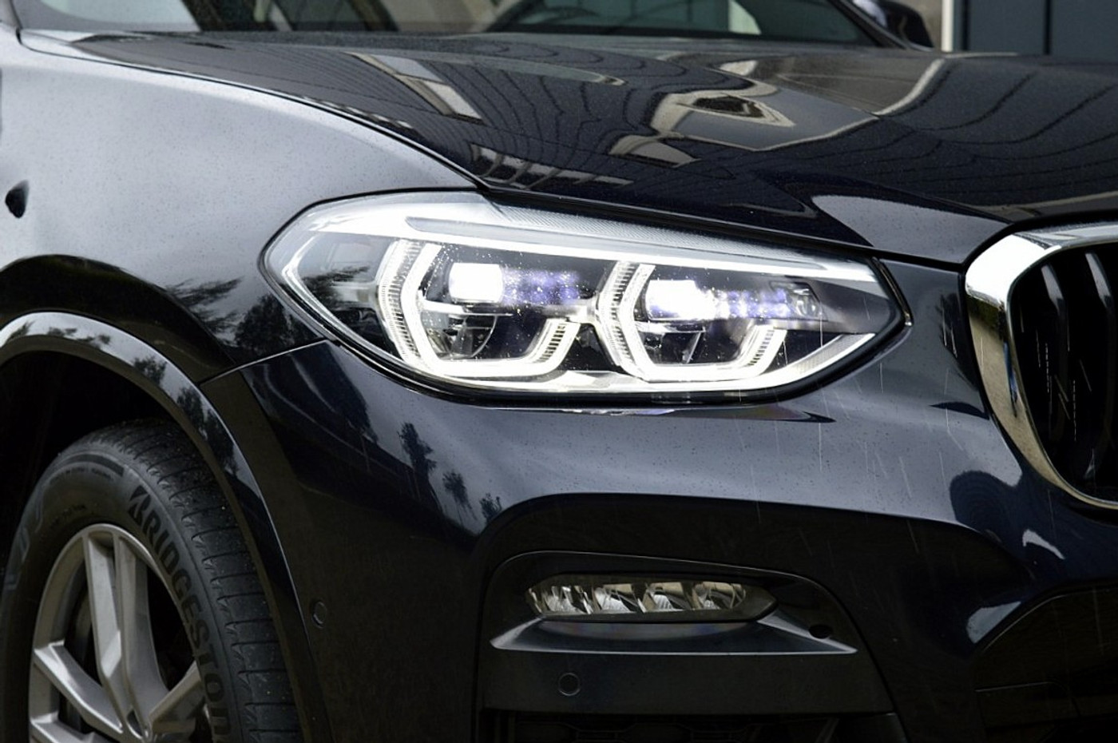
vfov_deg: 18.9
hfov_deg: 28.1
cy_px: 372
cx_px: 559
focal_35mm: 72
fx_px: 2233
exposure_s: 1/60
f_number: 8
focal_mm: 48
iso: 400
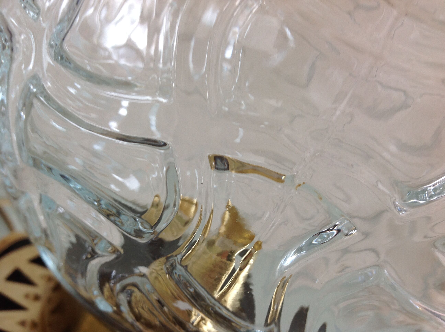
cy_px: 166
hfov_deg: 52.7
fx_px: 449
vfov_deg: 40.6
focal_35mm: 35
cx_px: 222
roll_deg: -28.6
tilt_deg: -10.9
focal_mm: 4.28
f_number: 2.4
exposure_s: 1/24
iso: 50
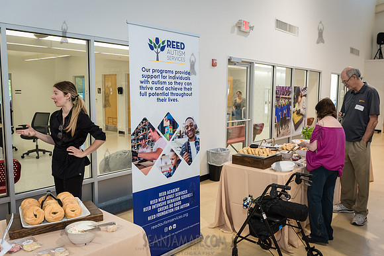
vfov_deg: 42.3
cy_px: 128
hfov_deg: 60.3
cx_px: 192
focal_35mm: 31
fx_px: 331
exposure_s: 1/250
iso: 2500
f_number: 4.5
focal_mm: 31
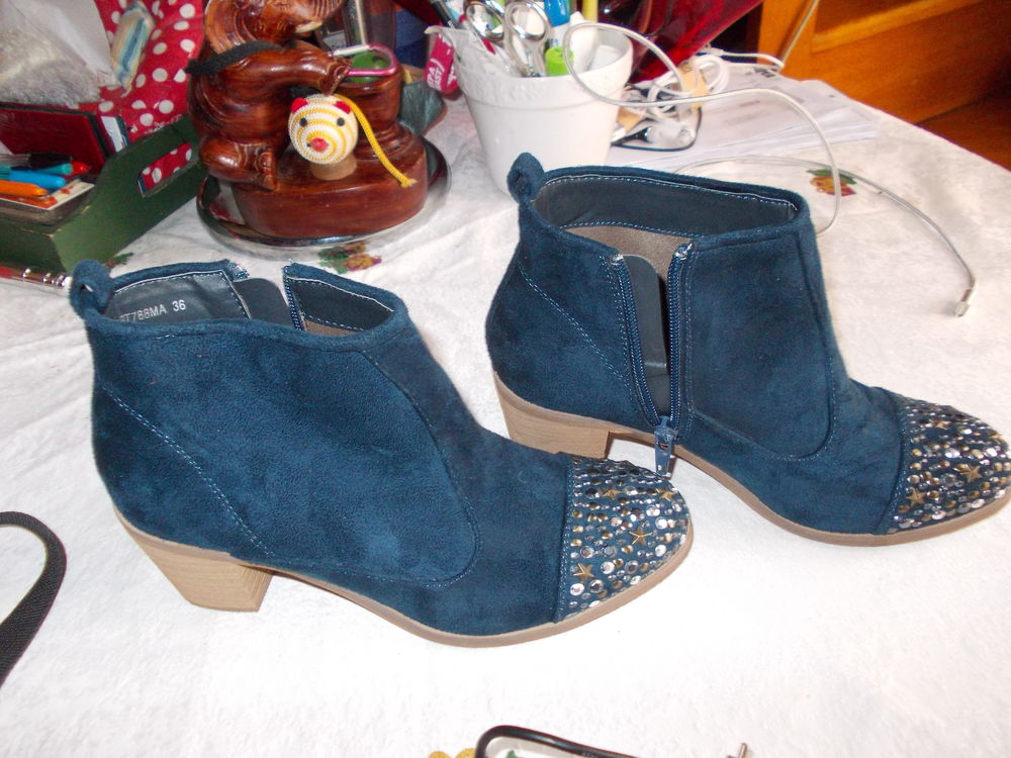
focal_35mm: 28
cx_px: 506
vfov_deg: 49.7
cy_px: 379
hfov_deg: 63.4
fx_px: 818
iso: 200
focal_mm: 4
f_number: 2.7
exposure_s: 1/25
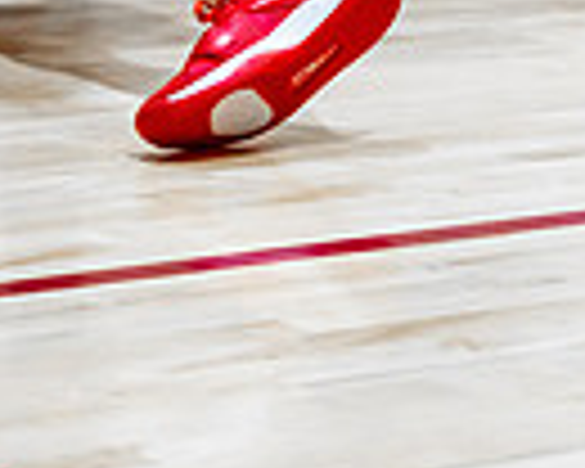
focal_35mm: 227
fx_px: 3930
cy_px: -477
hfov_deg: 8.5
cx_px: 90
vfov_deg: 6.6
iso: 2000
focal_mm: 70
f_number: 2.8
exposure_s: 1/1250
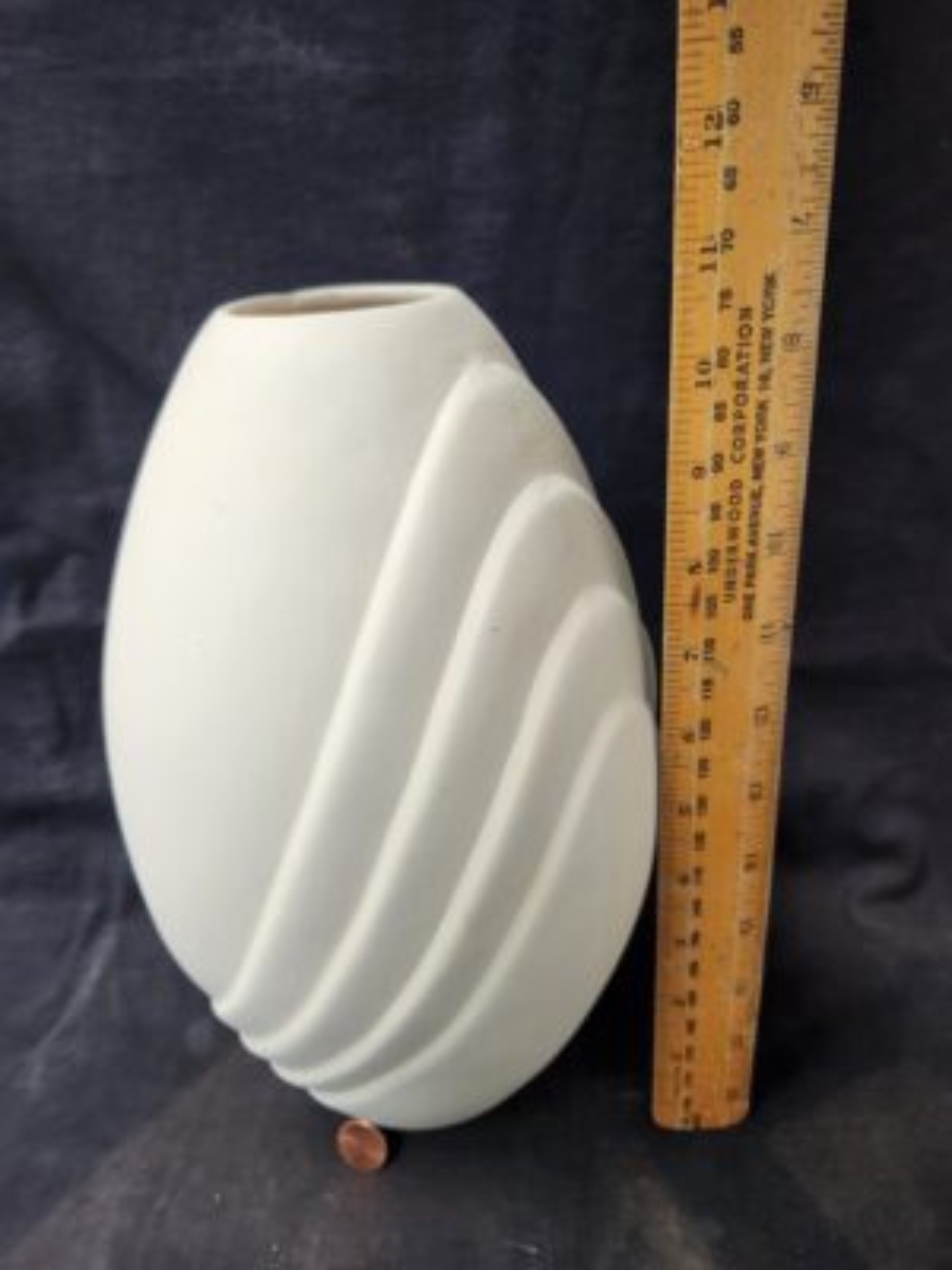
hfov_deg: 58.9
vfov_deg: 73.9
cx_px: 476
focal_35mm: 23
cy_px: 635
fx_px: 843
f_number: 1.8
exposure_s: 1/120
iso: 400
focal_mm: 5.4
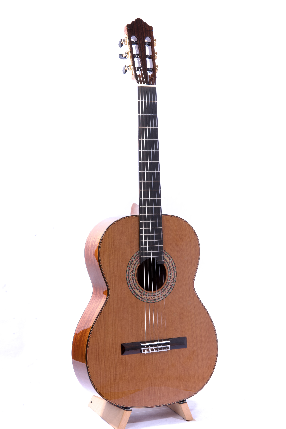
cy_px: 214
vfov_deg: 30.5
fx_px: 786
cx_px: 143
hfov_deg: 20.6
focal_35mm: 66
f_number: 22
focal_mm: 66
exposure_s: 1/50
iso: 100
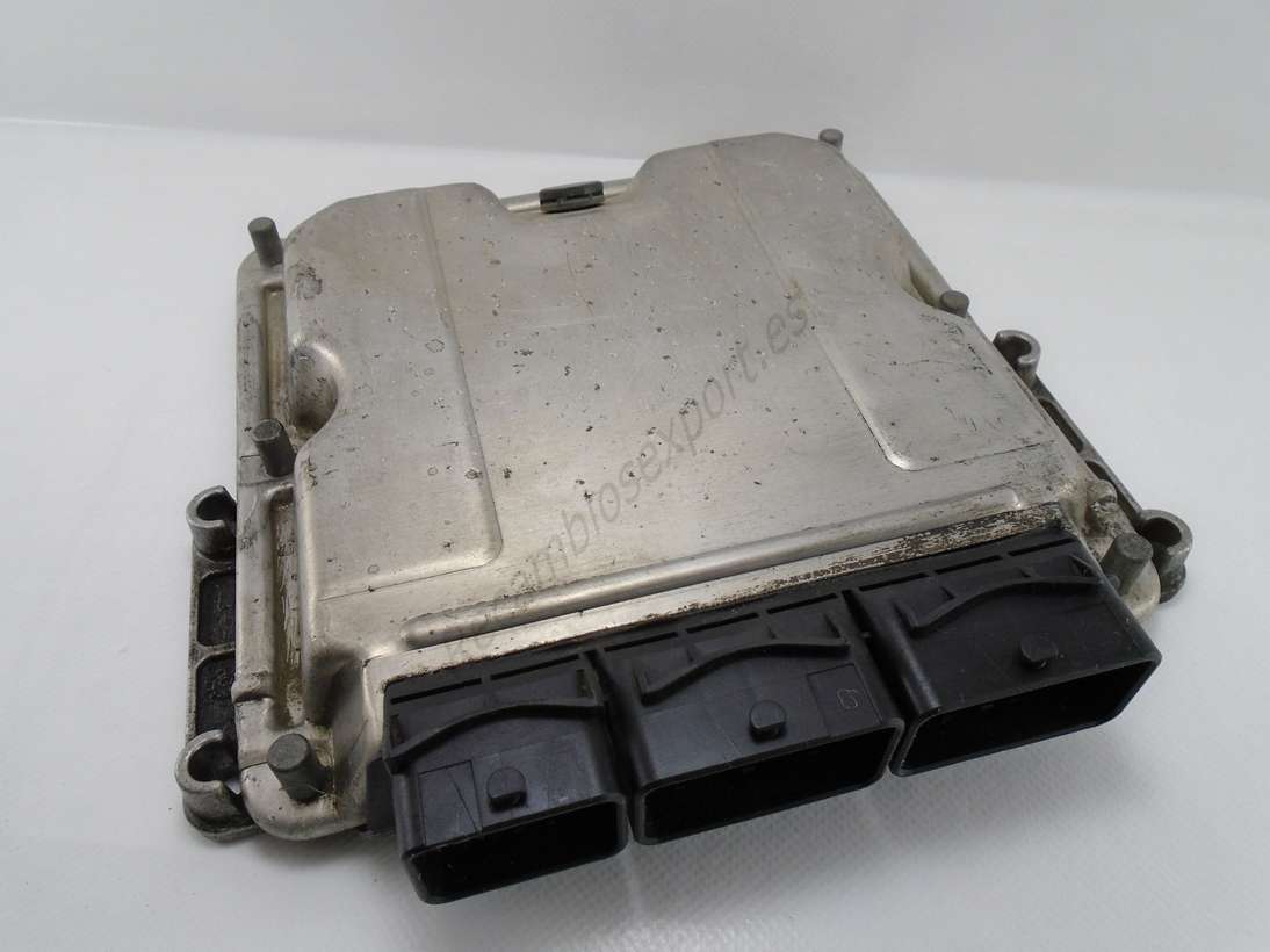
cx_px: 635
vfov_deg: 53.0
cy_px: 476
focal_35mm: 26
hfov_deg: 67.3
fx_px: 954
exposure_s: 1/125
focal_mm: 4.6
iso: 100
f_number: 3.2
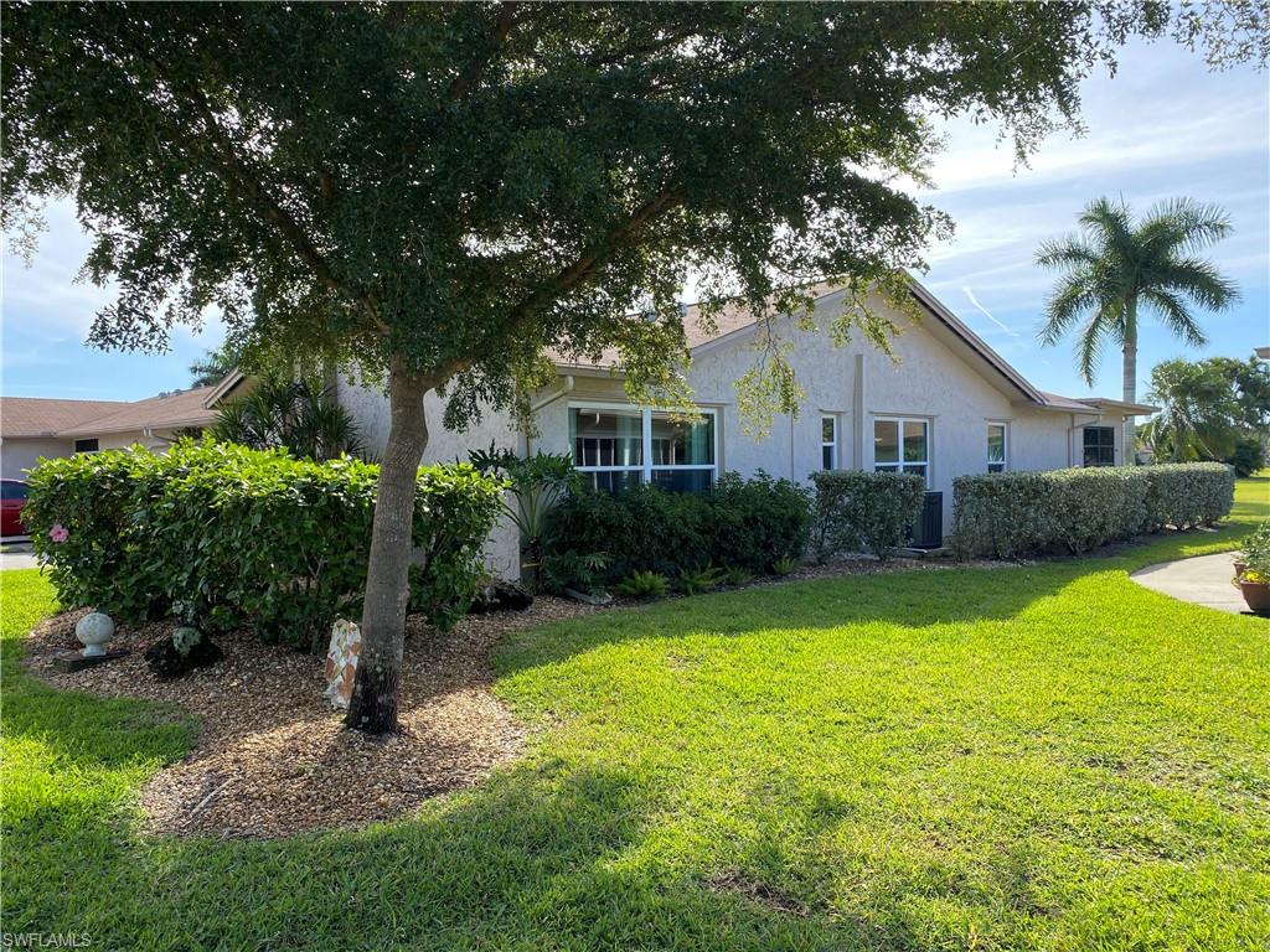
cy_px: 476
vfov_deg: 53.1
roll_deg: +1.0
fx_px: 954
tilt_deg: -0.8
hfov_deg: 67.3
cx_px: 635
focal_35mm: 26
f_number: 1.8
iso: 32
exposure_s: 1/885
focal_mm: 4.25
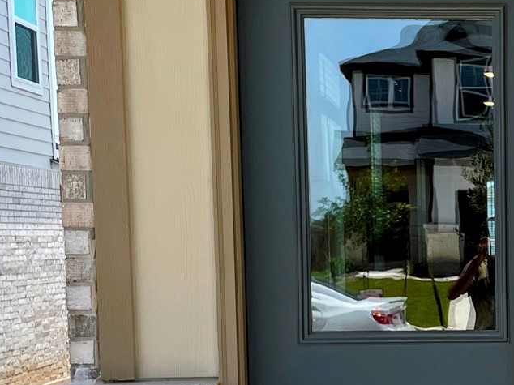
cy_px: 338
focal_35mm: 84
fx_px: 1247
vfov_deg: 17.3
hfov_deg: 22.1
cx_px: 550
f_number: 1.6
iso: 32
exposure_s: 1/1289
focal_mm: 4.2
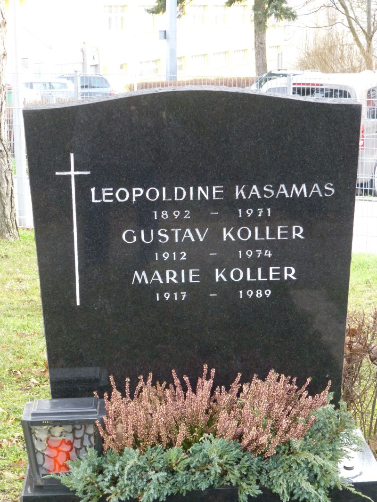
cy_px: 251
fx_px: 1147
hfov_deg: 18.7
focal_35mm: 79
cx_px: 188
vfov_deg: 24.7
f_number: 5.1
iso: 400
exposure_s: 1/40
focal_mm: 14.2
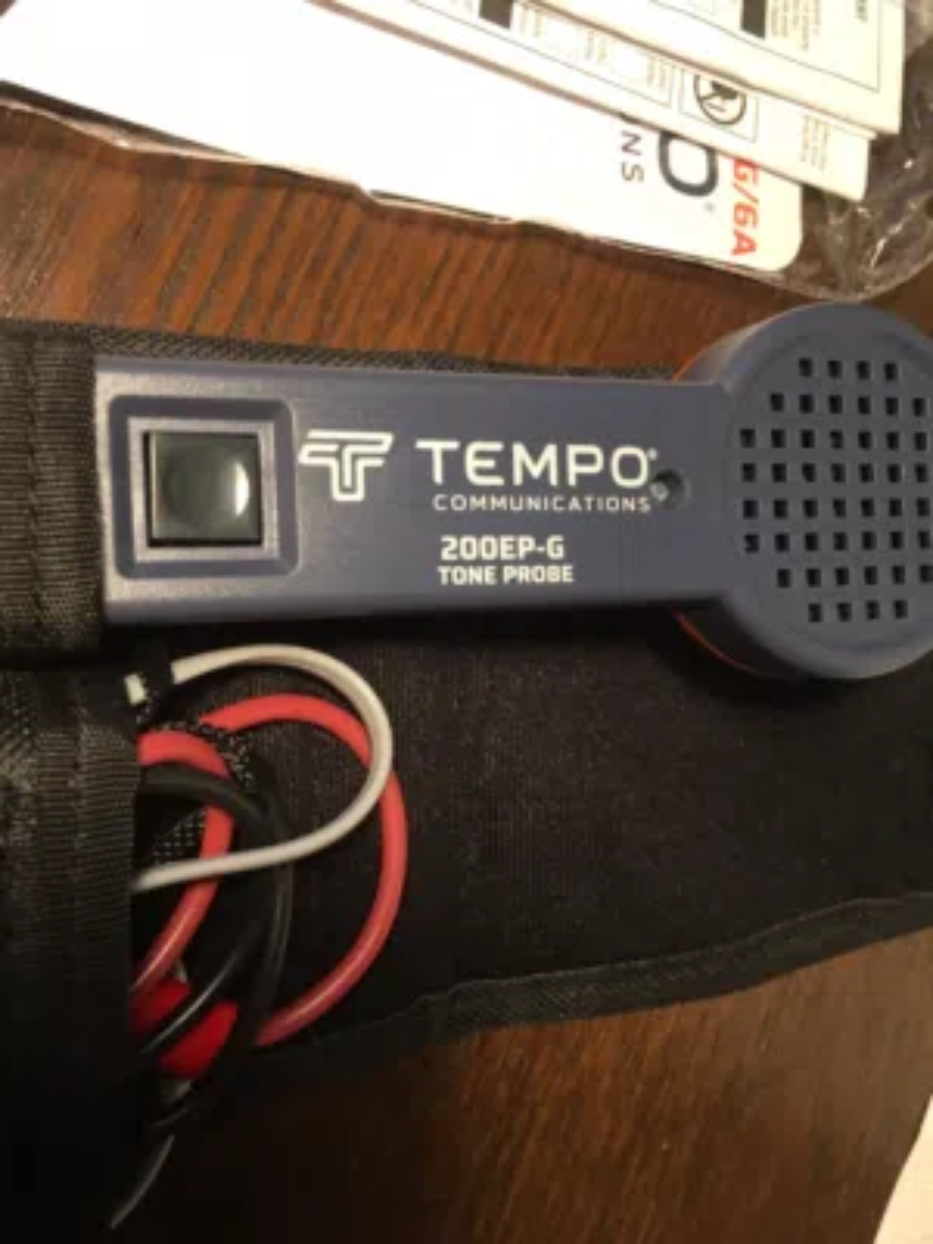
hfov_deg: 48.2
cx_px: 466
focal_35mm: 29
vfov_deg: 61.7
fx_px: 1042
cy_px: 622
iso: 64
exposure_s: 1/17
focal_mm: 4.15
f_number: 2.2
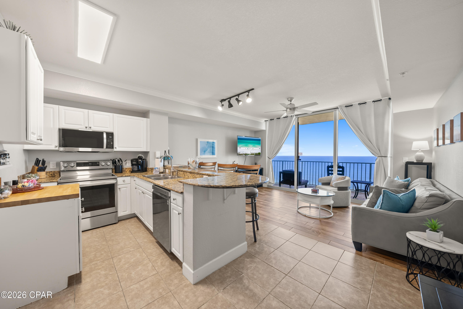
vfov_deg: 90.1
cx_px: 232
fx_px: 154
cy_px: 154
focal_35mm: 12
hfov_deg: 112.6
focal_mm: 12
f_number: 7.1
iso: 320
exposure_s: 1/4
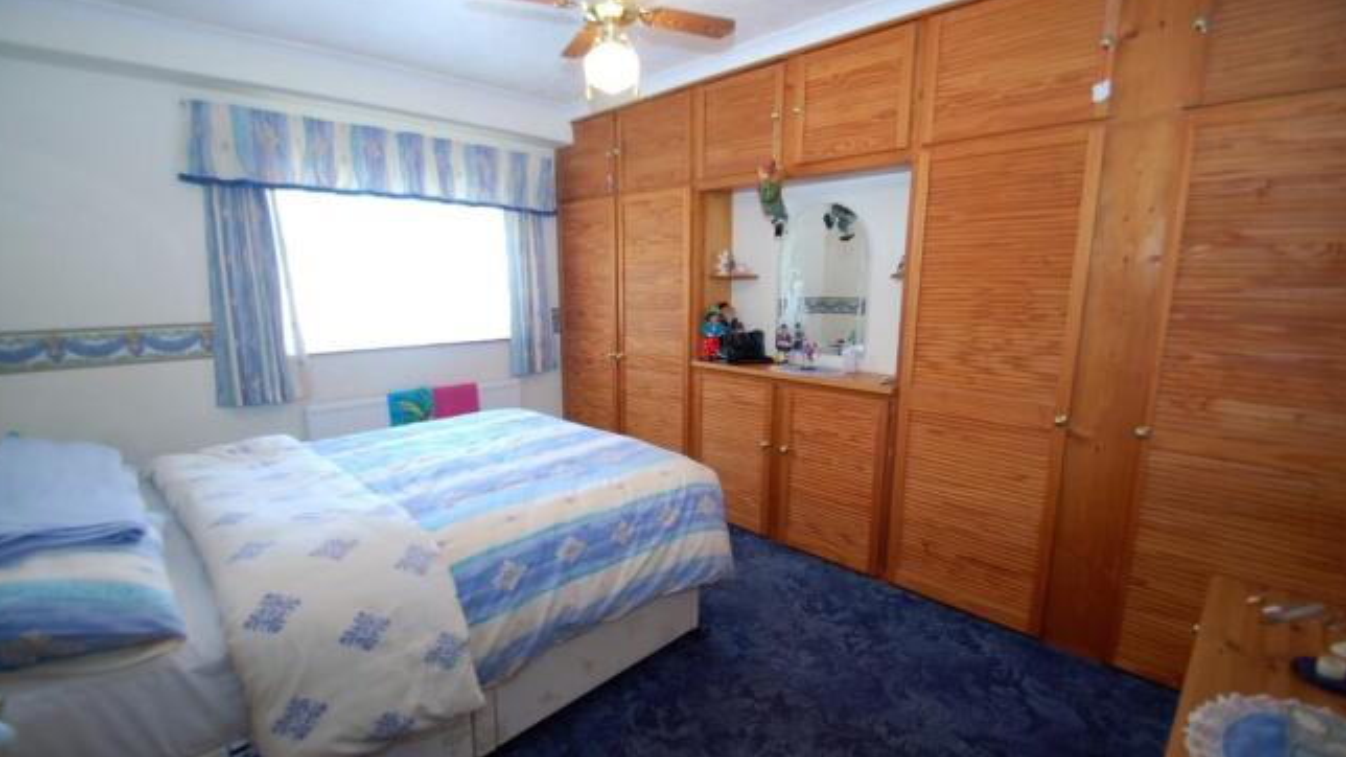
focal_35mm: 16
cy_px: 376
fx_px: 571
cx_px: 671
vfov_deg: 67.1
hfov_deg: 99.4
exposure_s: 1/30
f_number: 3.5
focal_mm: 10
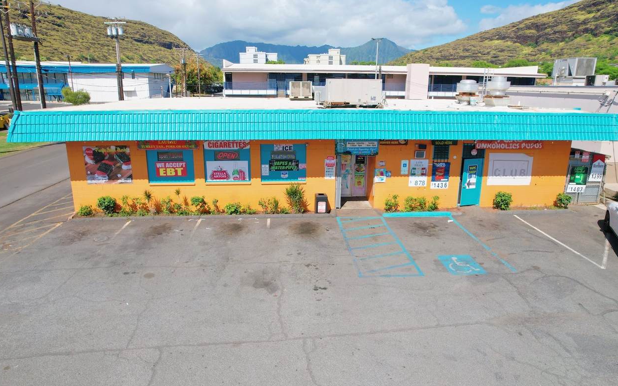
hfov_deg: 77.2
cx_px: 311
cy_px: 187
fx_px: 387
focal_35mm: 23
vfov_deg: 53.0
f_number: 2.8
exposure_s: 1/2500
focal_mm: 8.38
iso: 130
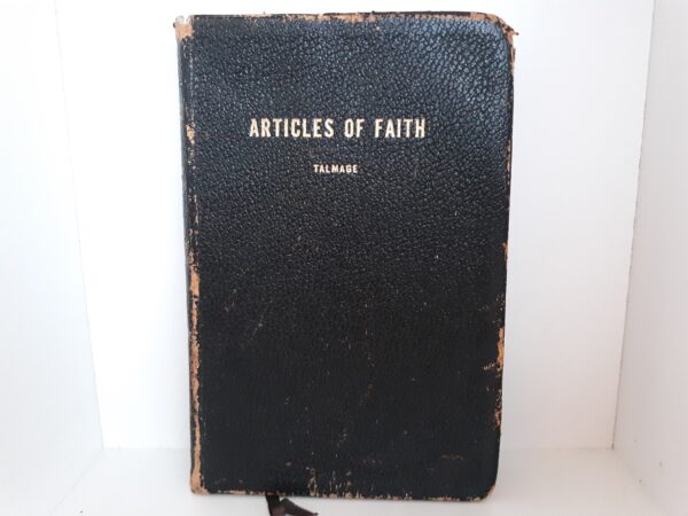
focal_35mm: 28
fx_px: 557
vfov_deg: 49.7
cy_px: 258
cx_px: 344
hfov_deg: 63.4
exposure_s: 1/17
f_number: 1.7
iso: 800
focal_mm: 3.7
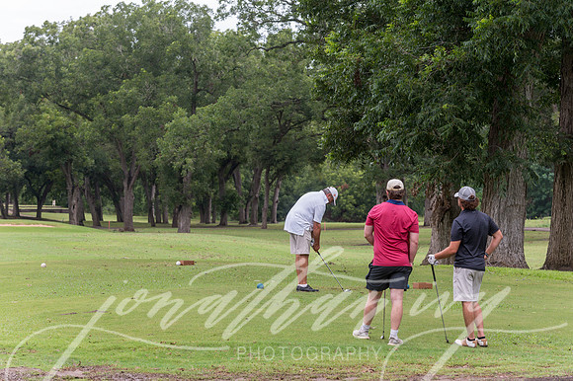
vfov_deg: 13.0
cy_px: 190
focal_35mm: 105
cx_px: 286
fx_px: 1670
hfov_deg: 19.5
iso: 250
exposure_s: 1/200
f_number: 4
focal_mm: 105
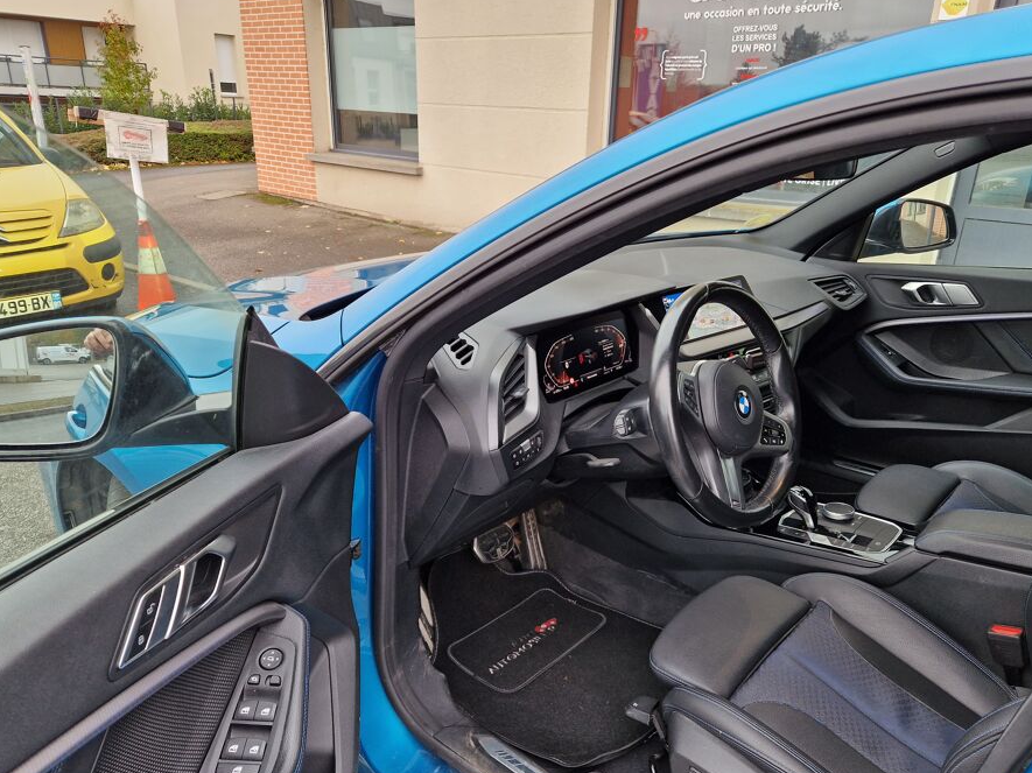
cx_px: 559
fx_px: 775
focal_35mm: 26
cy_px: 422
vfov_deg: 53.0
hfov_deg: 67.2
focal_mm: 5.4
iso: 125
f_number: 1.8
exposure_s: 1/180
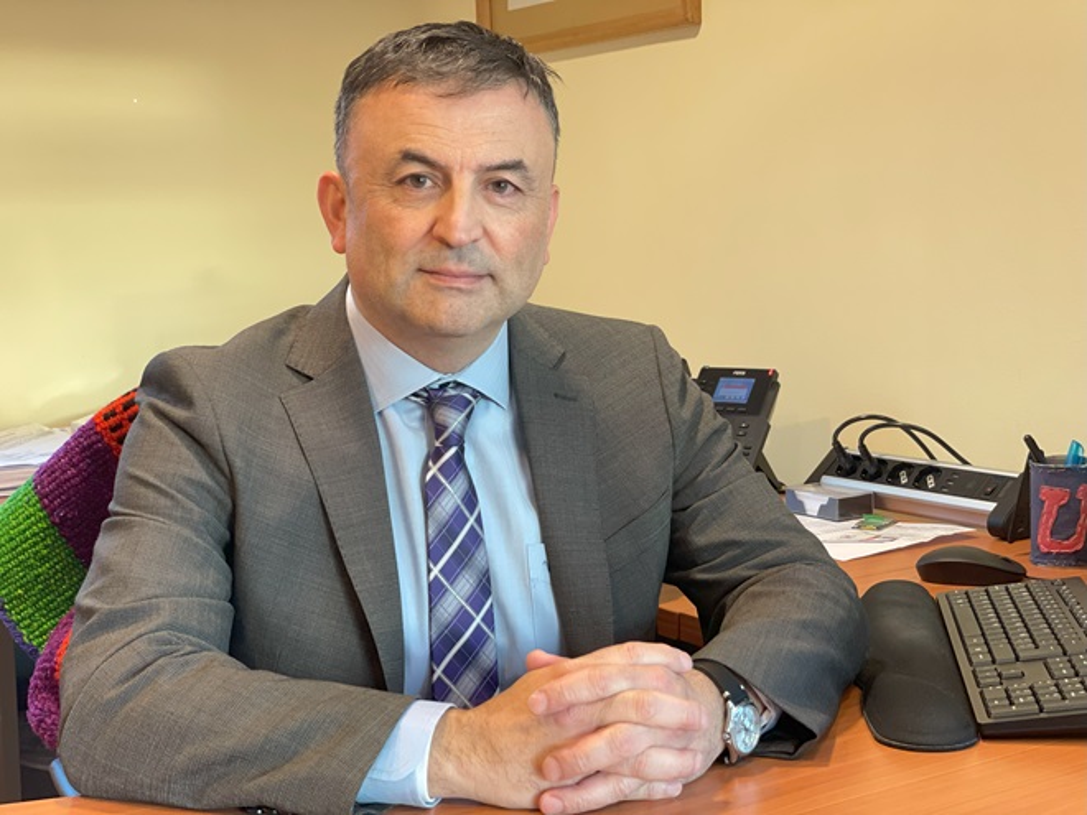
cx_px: 544
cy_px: 408
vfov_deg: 28.0
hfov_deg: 36.8
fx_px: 1633
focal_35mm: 52
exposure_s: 1/50
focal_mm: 6
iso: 160
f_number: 2
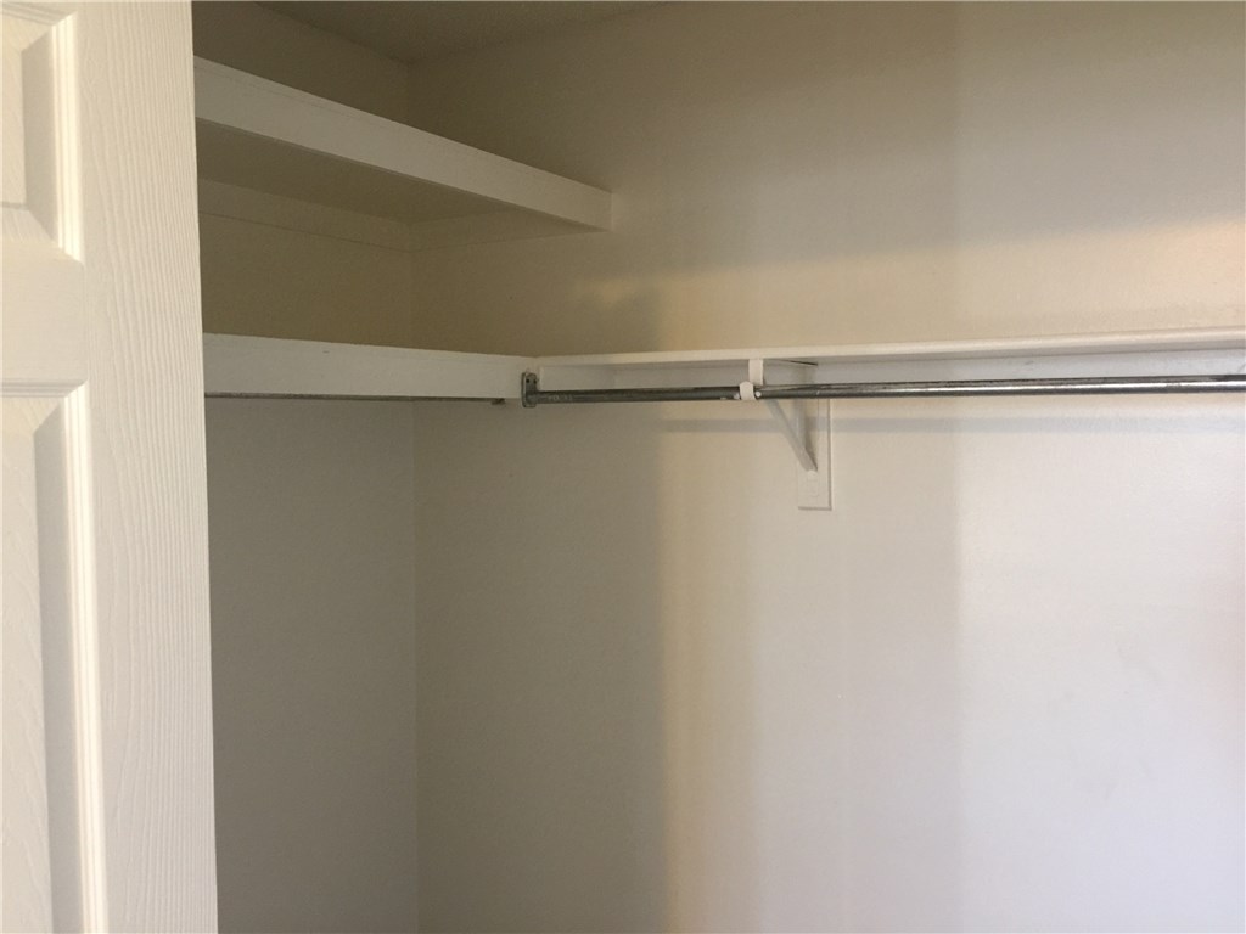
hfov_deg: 61.7
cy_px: 467
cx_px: 623
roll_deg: -1.0
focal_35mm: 29
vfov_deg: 48.2
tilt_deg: -2.5
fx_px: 1044
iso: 100
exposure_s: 1/8
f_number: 2.2
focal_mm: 4.15
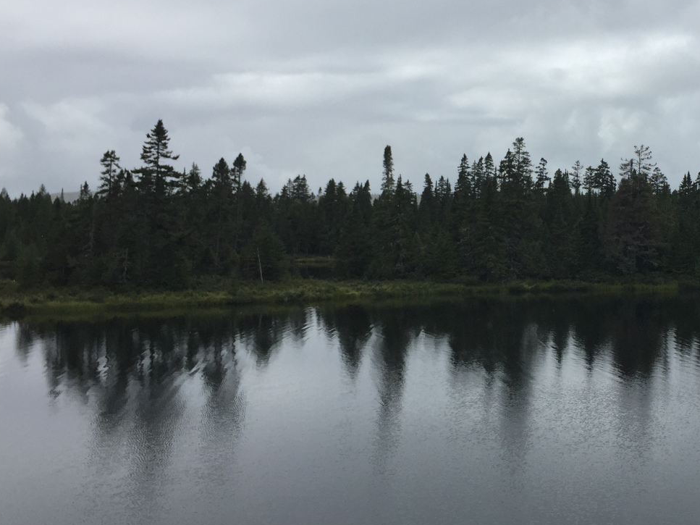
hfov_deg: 38.4
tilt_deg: +2.2
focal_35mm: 48
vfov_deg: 30.2
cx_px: 545
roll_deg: +0.0
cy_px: 204
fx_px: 971
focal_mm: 4.15
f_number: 2.2
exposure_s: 1/2475
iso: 32
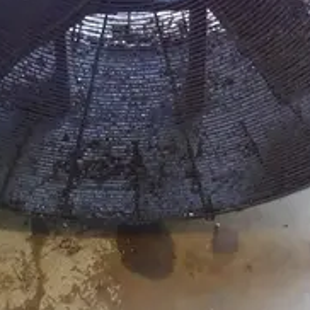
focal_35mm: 84
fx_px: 851
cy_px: -199
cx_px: 134
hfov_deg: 20.6
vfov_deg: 17.7
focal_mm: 4
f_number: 3
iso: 250
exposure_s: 1/30
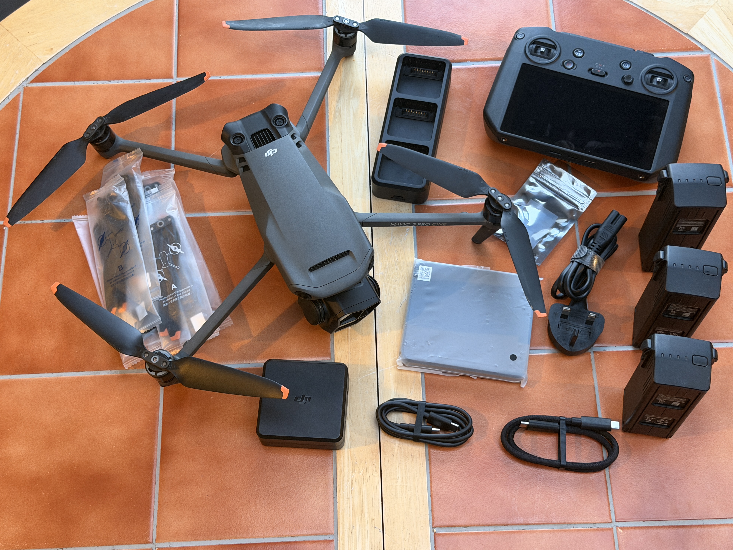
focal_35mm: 49
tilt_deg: -66.6
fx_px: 1038
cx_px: 373
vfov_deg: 29.7
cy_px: 270
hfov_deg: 38.9
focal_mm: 6.76
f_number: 1.78
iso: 400
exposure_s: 1/40
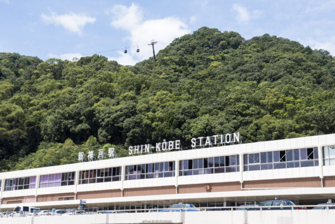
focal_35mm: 55
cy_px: 112
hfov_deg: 36.2
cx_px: 168
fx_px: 512
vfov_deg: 24.7
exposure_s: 1/640
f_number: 18
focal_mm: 55
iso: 1600
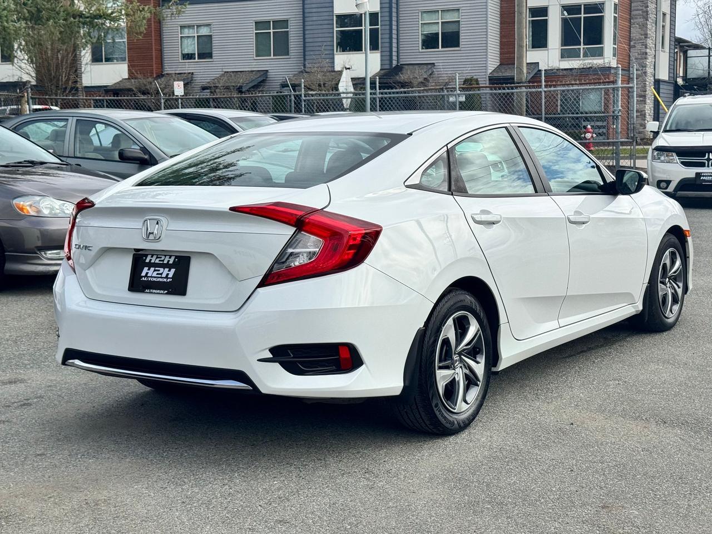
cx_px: 356
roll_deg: +0.6
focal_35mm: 48
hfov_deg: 39.7
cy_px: 267
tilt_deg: -5.4
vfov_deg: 30.3
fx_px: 987
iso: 64
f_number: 1.78
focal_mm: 6.76
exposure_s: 1/4608
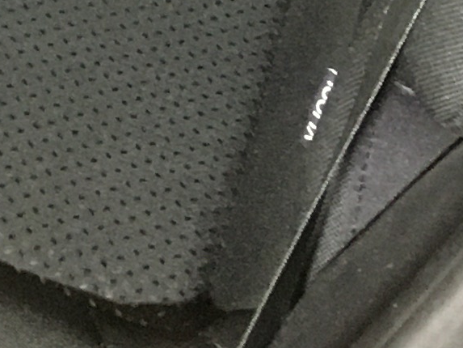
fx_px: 2729
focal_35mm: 204
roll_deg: +0.9
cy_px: -661
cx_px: -281
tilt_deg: -23.3
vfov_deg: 6.7
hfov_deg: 9.4
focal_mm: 4.15
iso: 200
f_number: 2.2
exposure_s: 1/17
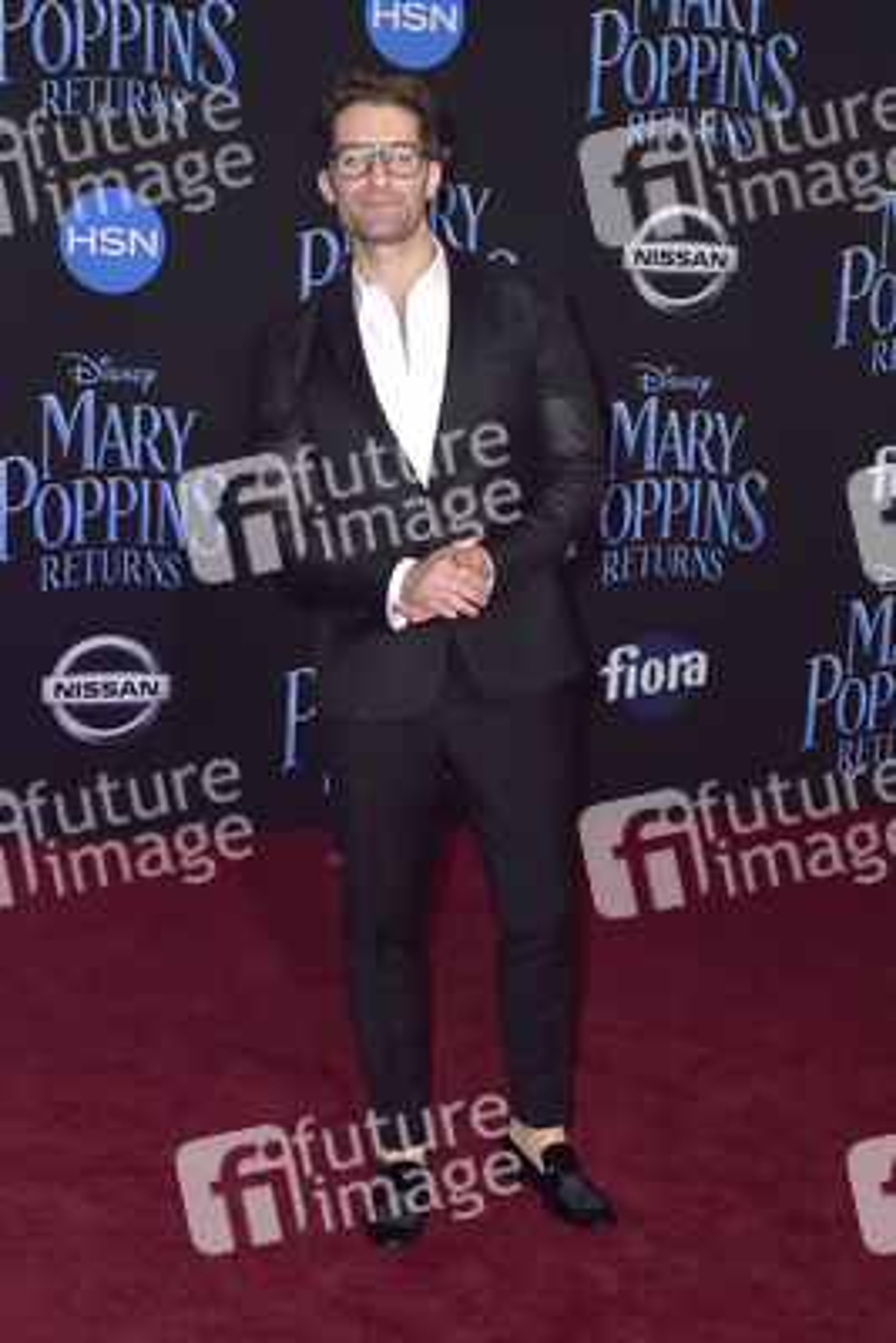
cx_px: 448
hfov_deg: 33.4
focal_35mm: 40
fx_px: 1492
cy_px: 672
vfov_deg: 48.4
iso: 400
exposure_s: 1/250
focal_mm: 40
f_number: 6.3
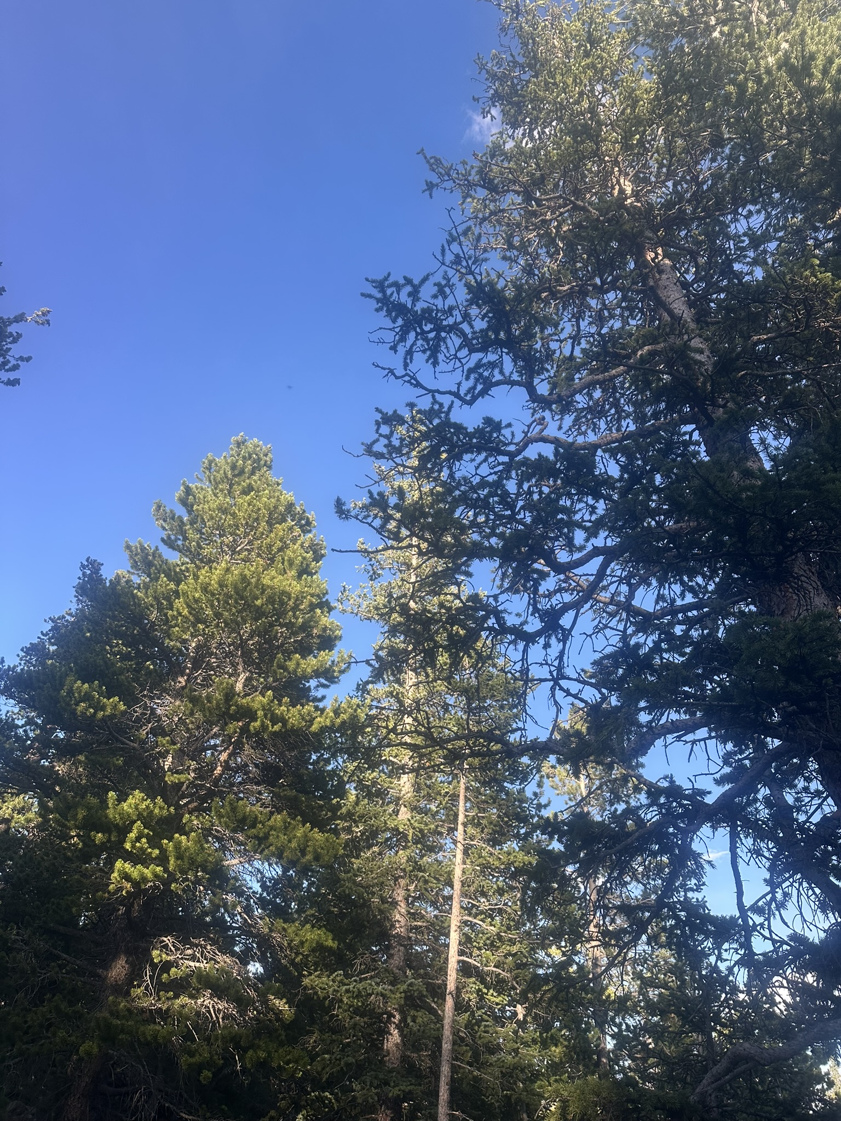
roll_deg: -0.9
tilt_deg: +37.3
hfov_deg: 56.8
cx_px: 420
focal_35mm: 24
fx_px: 777
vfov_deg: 71.6
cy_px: 560
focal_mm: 6.86
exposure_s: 1/704
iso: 80
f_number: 1.78
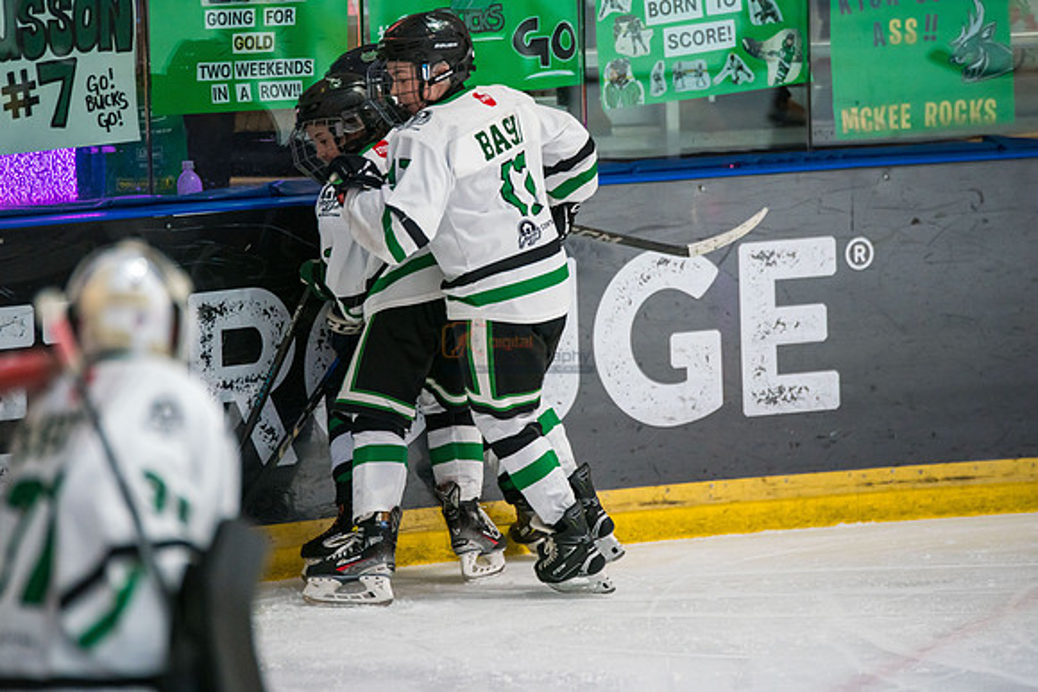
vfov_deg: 4.6
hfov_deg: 6.9
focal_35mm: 300
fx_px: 8652
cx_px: 519
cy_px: 346
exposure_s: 1/1000
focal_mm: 300
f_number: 3.2
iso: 3200
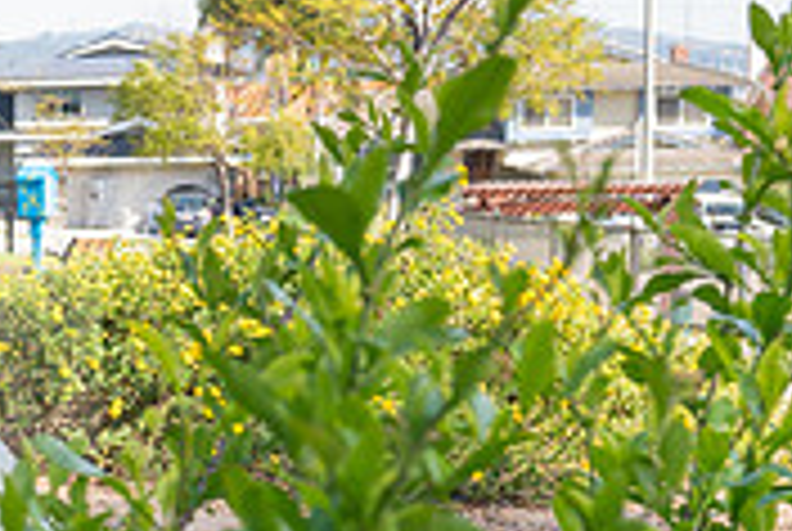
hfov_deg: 13.9
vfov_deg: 10.0
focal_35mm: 137
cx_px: -439
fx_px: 3019
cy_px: 474
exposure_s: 1/200
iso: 200
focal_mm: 31
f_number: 5
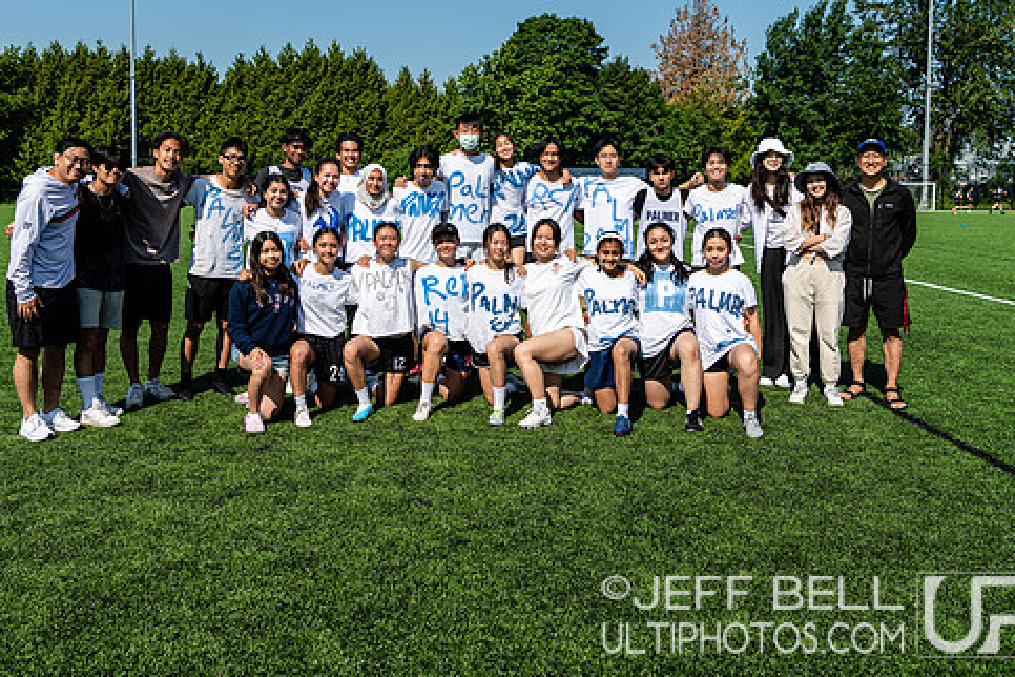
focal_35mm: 36
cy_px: 272
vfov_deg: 36.7
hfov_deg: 53.1
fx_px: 1015
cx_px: 462
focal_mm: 30
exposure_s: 1/640
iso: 64
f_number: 5.6
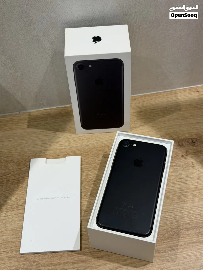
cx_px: 102
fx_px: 375
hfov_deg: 30.3
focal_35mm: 48
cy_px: 135
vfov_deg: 39.7
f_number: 1.78
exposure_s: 1/100
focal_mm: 6.76
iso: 50
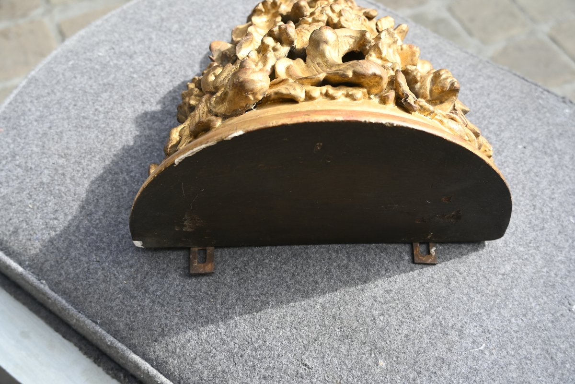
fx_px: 623
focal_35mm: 39
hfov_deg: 49.6
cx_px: 288
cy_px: 192
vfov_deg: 34.2
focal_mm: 26
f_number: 5
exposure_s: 1/250
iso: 200
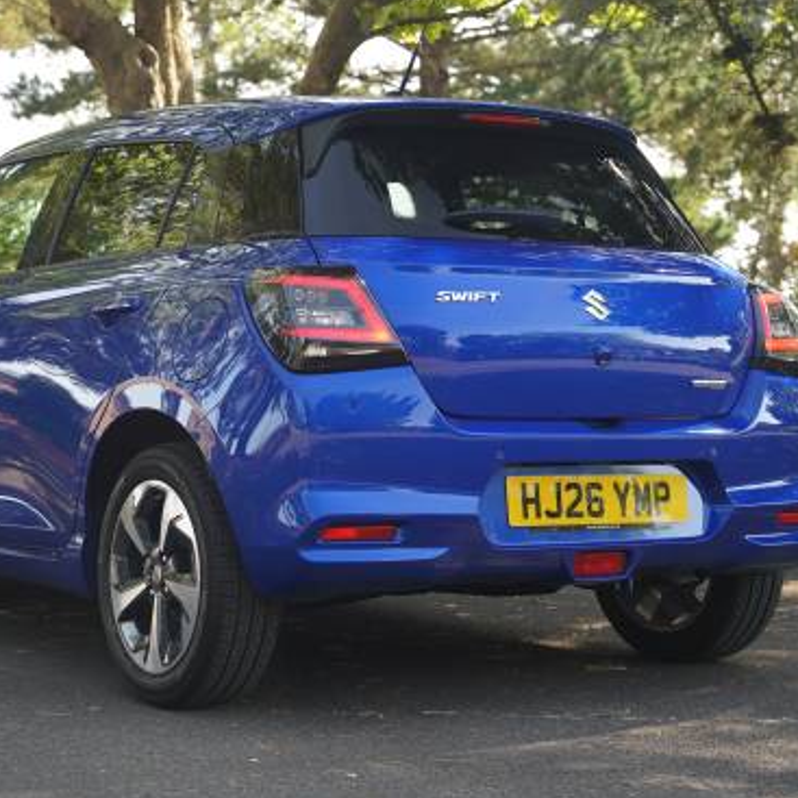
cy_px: 348
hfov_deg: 22.1
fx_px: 2035
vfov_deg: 22.2
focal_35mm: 78
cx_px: 296
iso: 250
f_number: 4
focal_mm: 52.7
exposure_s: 1/160
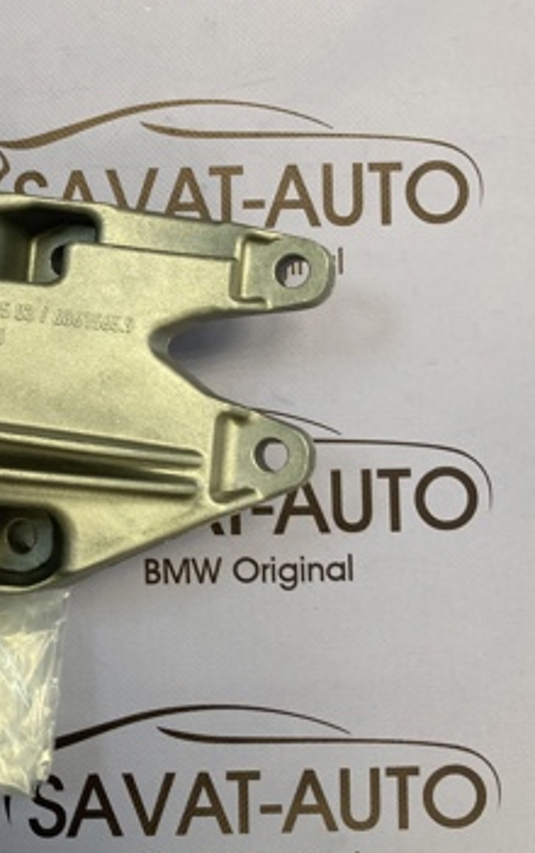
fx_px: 1257
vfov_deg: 37.4
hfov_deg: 22.3
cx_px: -97
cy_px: 356
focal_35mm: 54
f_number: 1.8
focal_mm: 3.99
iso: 80
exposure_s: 1/109
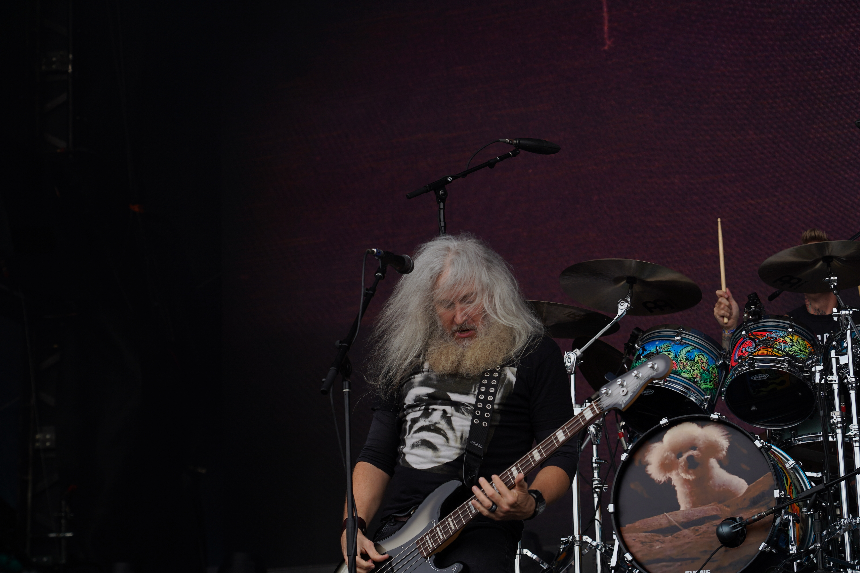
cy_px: 286
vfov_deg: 13.0
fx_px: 2508
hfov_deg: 19.5
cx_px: 430
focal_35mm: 105
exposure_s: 1/250
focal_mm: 105
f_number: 5.6
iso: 100
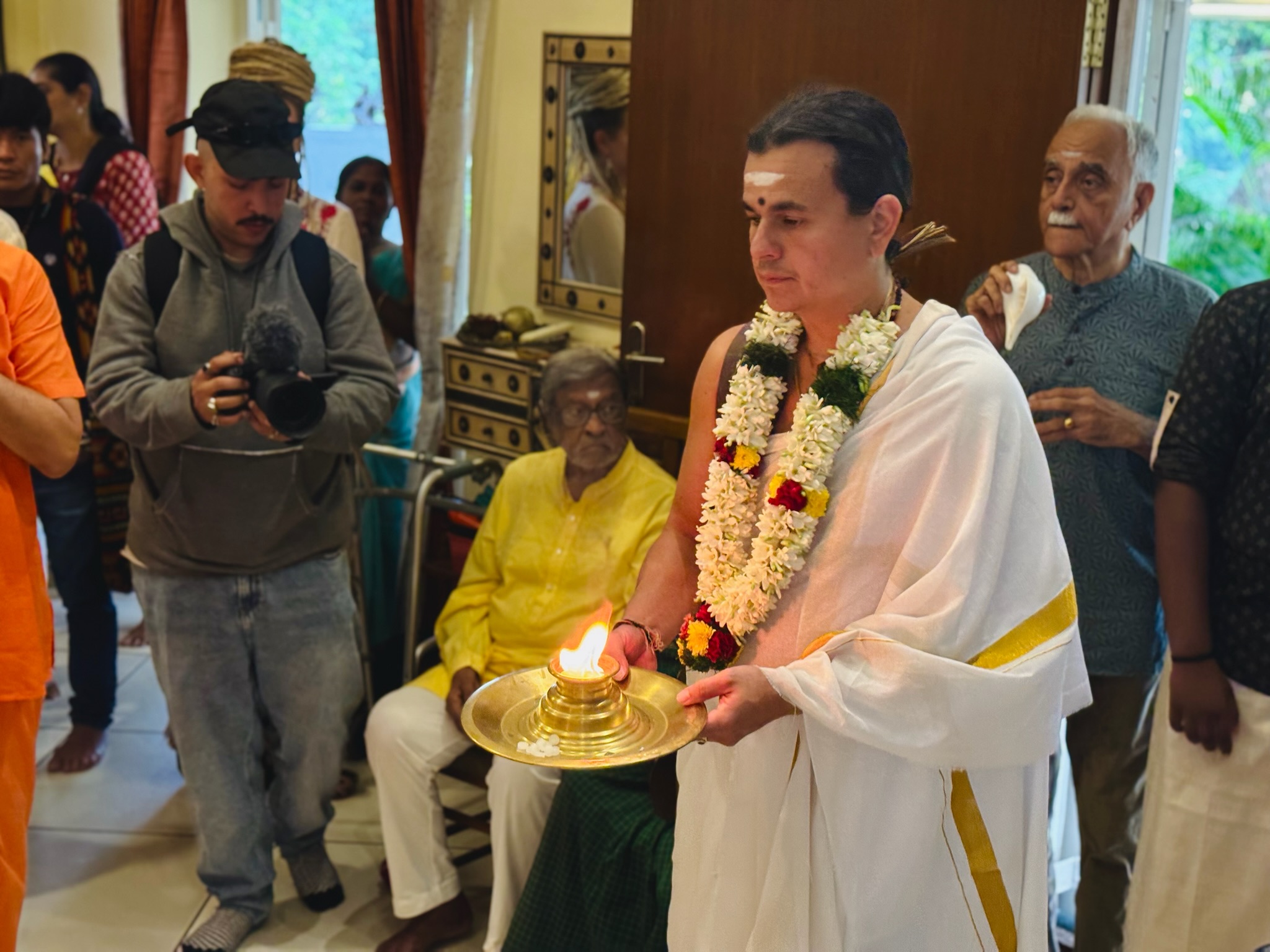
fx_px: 1761
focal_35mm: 48
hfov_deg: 39.7
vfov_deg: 30.3
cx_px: 635
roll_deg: -2.6
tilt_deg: -11.8
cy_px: 476
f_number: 1.78
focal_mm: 6.76
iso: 250
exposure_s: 1/50
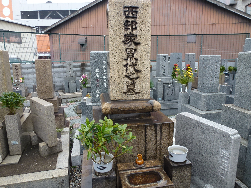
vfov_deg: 56.8
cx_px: 126
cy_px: 94
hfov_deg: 71.6
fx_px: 174
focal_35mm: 24
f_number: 3.3
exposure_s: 1/125
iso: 100
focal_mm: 4.3
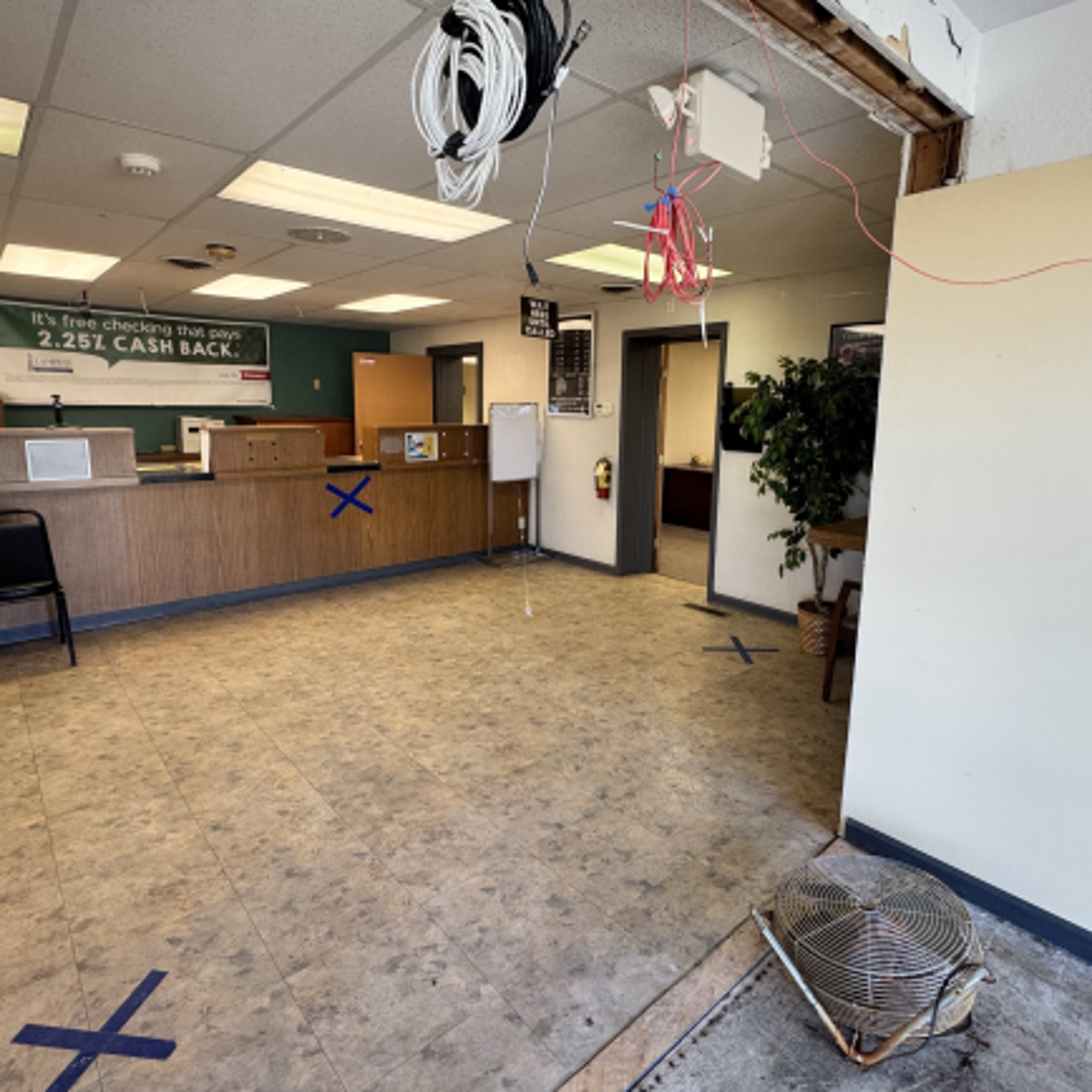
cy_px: 513
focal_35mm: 19
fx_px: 678
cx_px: 557
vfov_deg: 77.6
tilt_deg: -10.0
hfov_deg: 77.7
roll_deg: -2.0
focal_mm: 2.22
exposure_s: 1/120
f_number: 2.2
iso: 160
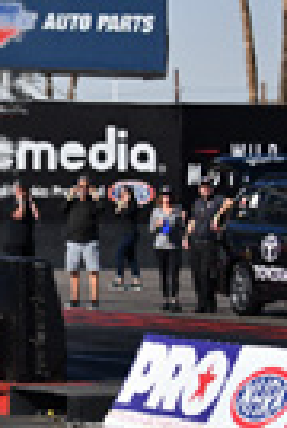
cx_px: -290
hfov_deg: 4.4
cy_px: 292
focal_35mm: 312
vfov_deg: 6.6
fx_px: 3712
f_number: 6.3
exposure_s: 1/2500
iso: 160
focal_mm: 70
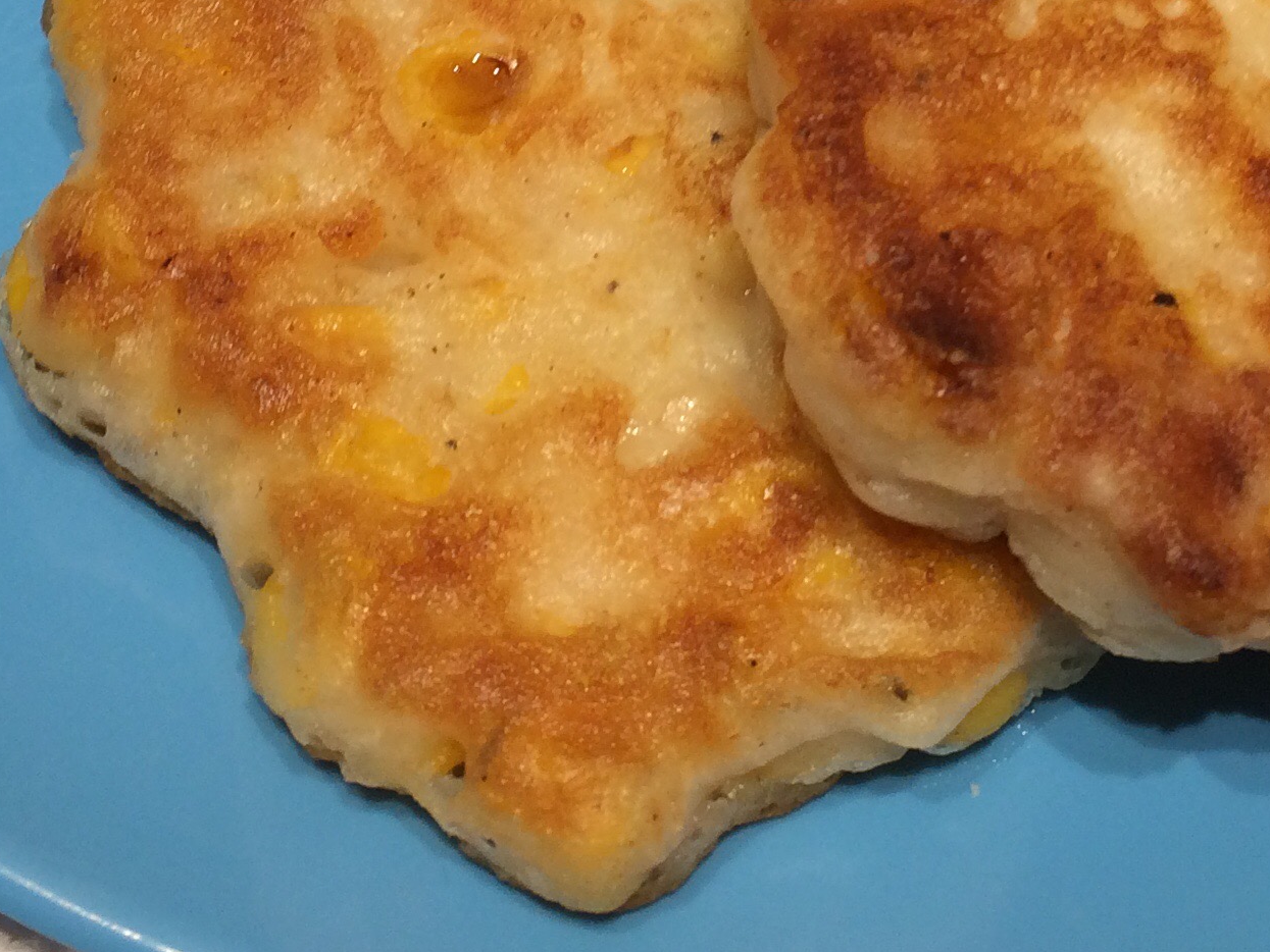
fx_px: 2789
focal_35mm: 76
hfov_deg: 25.6
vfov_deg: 18.5
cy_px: -130
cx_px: 778
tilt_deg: -57.9
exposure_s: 1/100
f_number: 2.2
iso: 50
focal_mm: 4.15
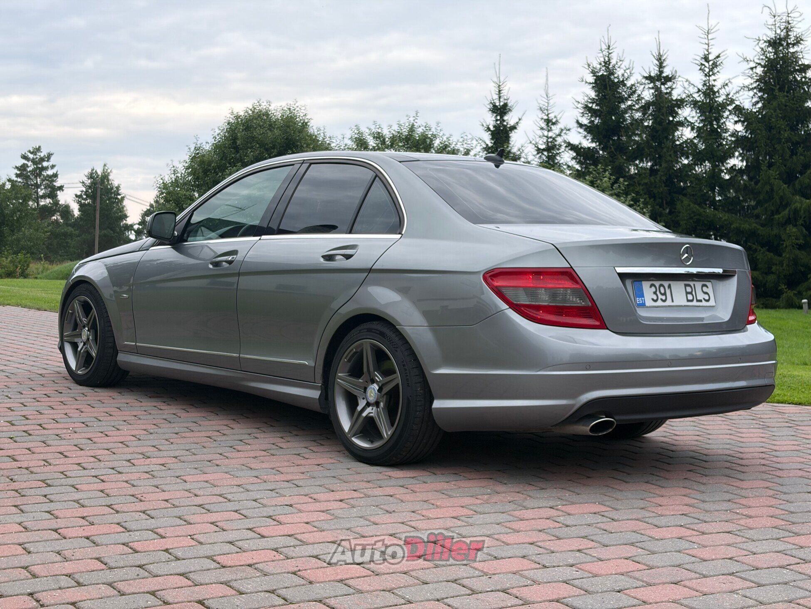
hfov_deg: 36.8
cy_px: 304
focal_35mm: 52
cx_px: 406
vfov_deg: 28.0
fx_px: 1218
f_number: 1.6
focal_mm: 5.96
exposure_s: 1/724
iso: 40
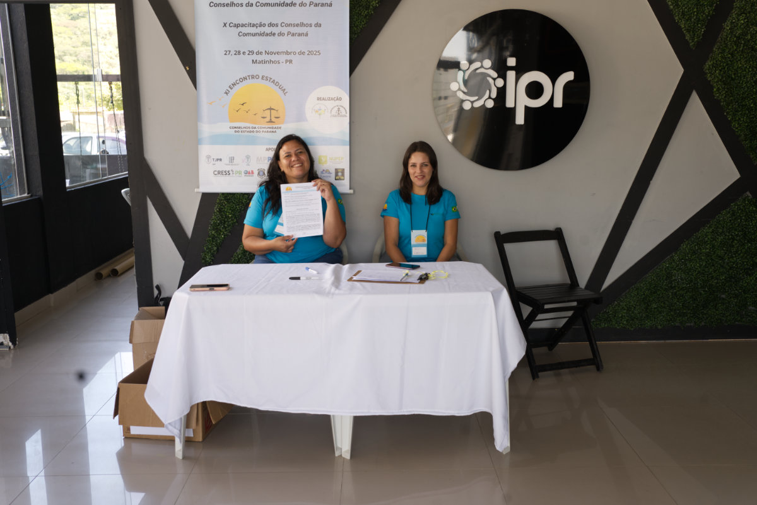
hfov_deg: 54.4
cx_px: 378
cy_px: 252
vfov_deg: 37.9
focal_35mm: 35
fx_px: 736
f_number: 5.6
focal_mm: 35
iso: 500
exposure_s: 1/80
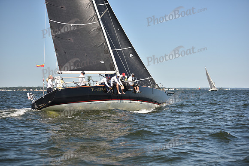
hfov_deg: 28.8
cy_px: 83
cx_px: 124
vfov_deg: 19.5
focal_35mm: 70
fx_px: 484
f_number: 3.2
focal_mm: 70
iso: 250
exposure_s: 1/1600
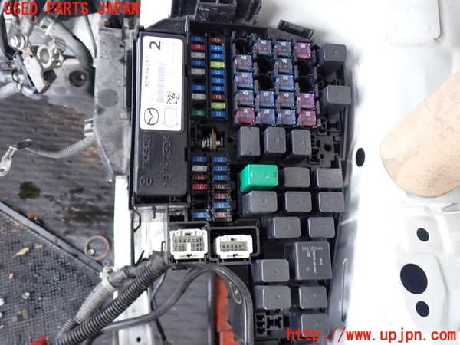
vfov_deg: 46.8
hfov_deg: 60.0
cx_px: 230
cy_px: 172
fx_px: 399
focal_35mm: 30
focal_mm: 5.4
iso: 200
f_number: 2.3
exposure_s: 1/50
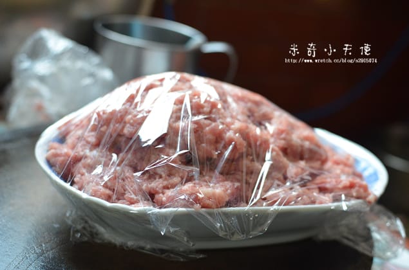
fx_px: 595
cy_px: 135
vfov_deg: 25.6
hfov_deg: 37.9
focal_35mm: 52
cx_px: 204
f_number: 3.2
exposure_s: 1/160
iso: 1250
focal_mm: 35
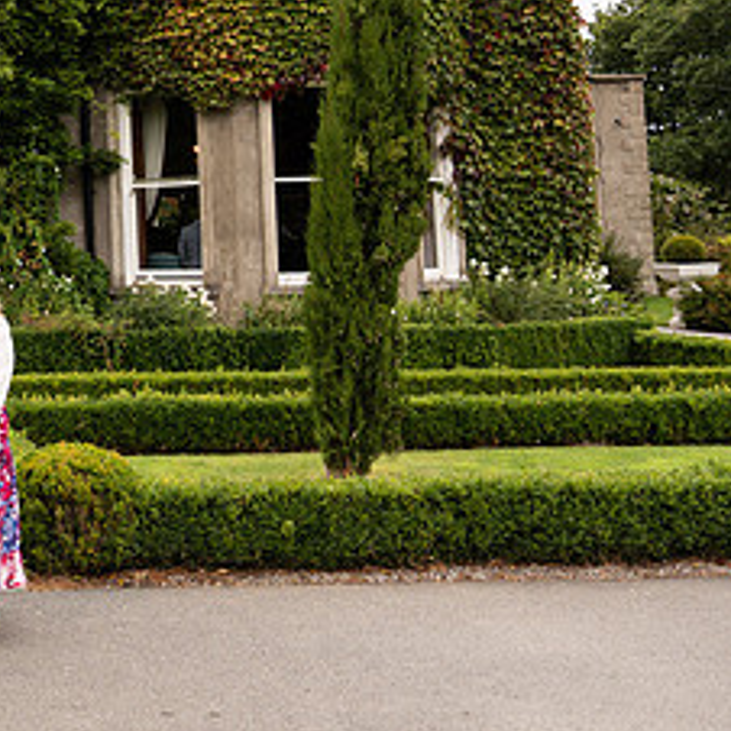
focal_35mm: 61
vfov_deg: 27.5
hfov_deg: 24.8
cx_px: -201
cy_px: 121
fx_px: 1457
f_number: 5.6
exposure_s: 1/200
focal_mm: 28
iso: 200
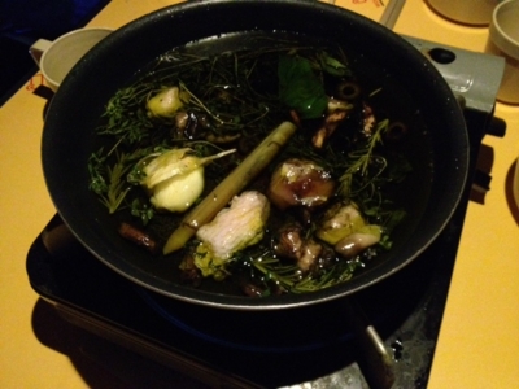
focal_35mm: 35
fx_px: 525
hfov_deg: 52.6
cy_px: 194
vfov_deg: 40.7
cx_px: 260
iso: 800
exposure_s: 1/15
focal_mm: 4.28
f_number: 2.4
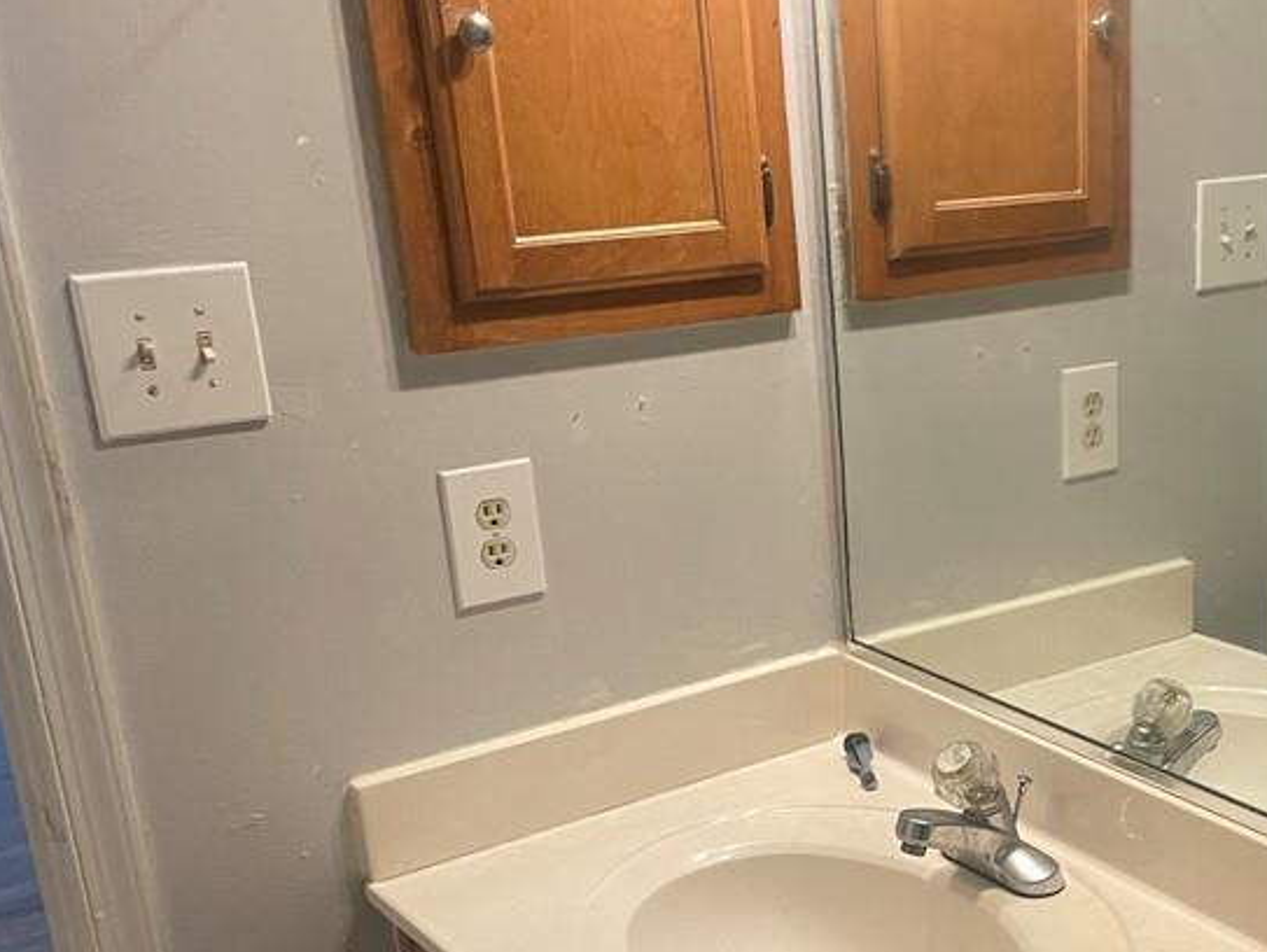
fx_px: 1795
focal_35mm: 49
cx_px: 1108
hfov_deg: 36.8
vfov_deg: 29.3
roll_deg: +1.4
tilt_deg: -19.1
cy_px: 691
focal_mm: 4.2
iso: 125
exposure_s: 1/60
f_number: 1.6
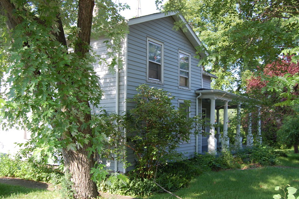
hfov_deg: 49.6
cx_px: 150
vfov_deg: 34.2
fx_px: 324
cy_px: 100
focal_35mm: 39
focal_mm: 26
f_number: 5.6
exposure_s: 1/125
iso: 250
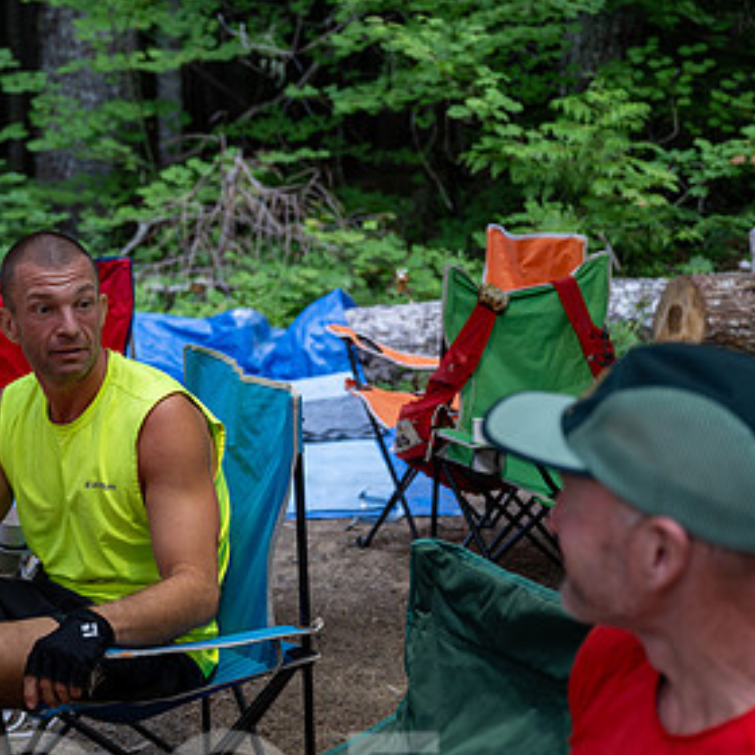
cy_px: 500
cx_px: 54
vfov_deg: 25.6
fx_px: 1653
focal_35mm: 67
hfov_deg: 24.8
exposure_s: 1/125
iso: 1250
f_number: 2.8
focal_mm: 38
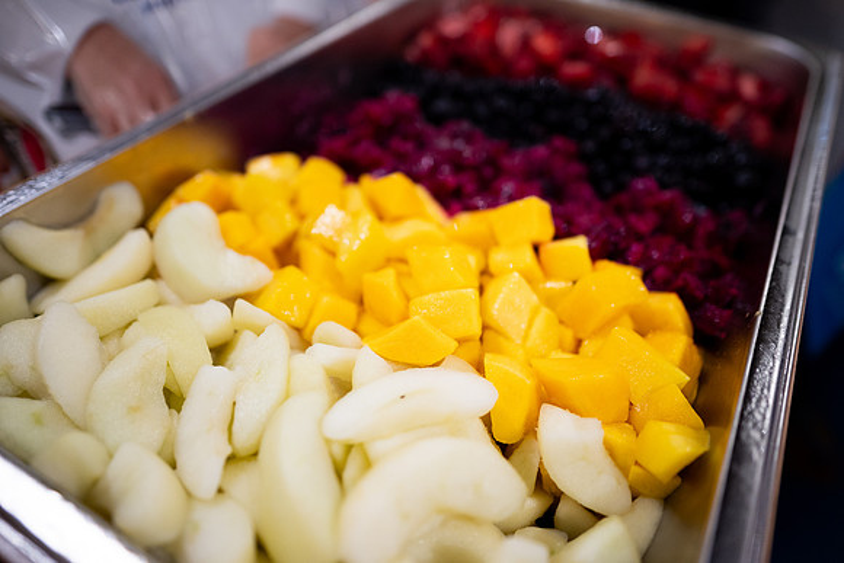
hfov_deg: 73.7
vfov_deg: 53.2
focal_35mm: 24
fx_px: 563
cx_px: 422
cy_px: 282
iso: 1250
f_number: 1.8
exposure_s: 1/200
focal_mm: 24
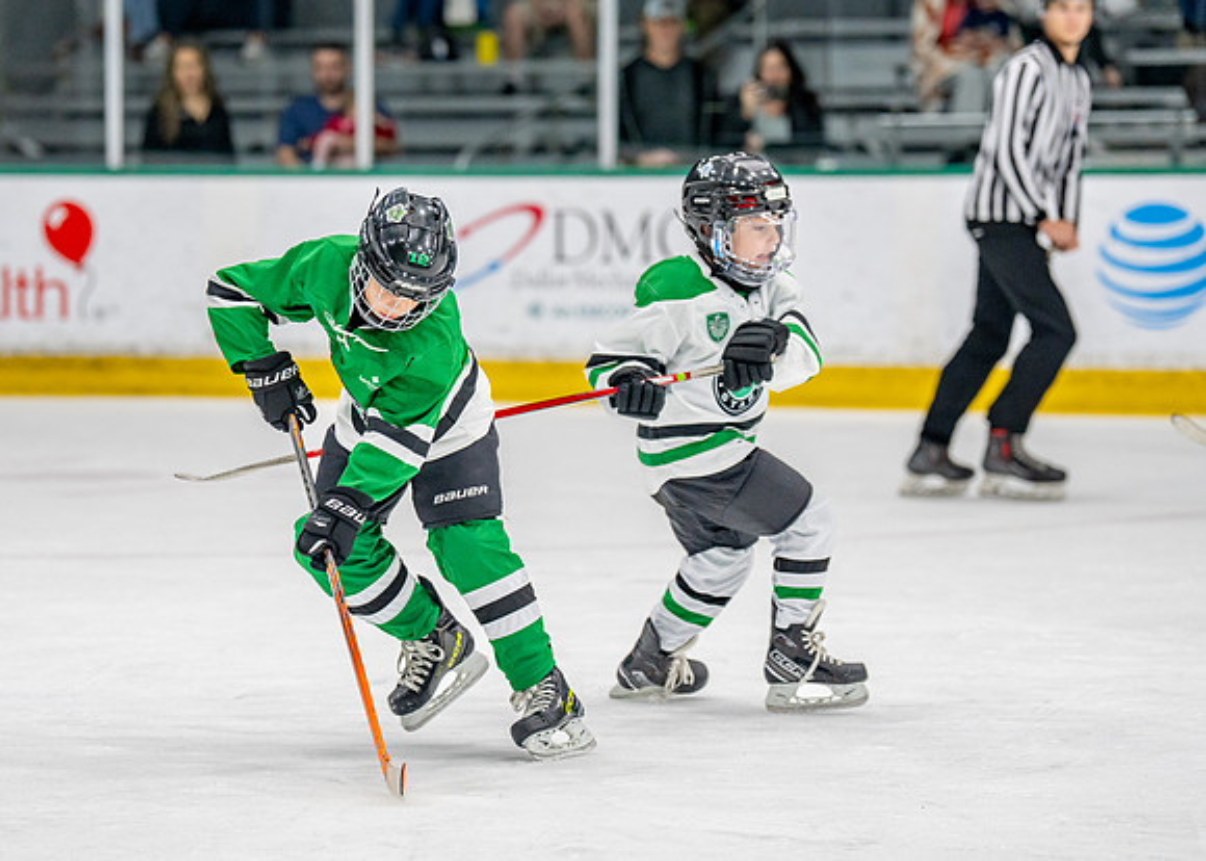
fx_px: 6406
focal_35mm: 187
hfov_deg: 10.8
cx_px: 470
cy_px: 426
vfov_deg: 7.7
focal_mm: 130
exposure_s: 1/1250
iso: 1000
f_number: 2.8
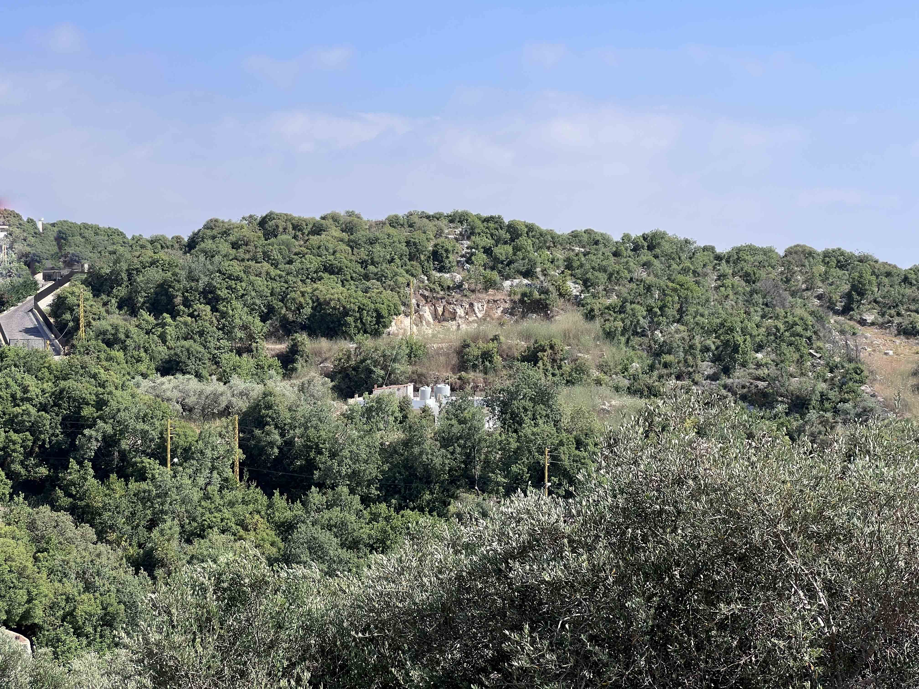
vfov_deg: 19.1
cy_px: 344
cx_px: 460
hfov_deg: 25.3
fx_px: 2044
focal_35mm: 77
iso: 32
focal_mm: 9
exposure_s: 1/595
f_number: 2.8
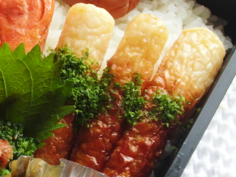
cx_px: 17
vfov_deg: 12.2
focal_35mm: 121
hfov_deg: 16.1
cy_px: 103
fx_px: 825
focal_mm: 9.8
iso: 200
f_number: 3.6
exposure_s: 1/125
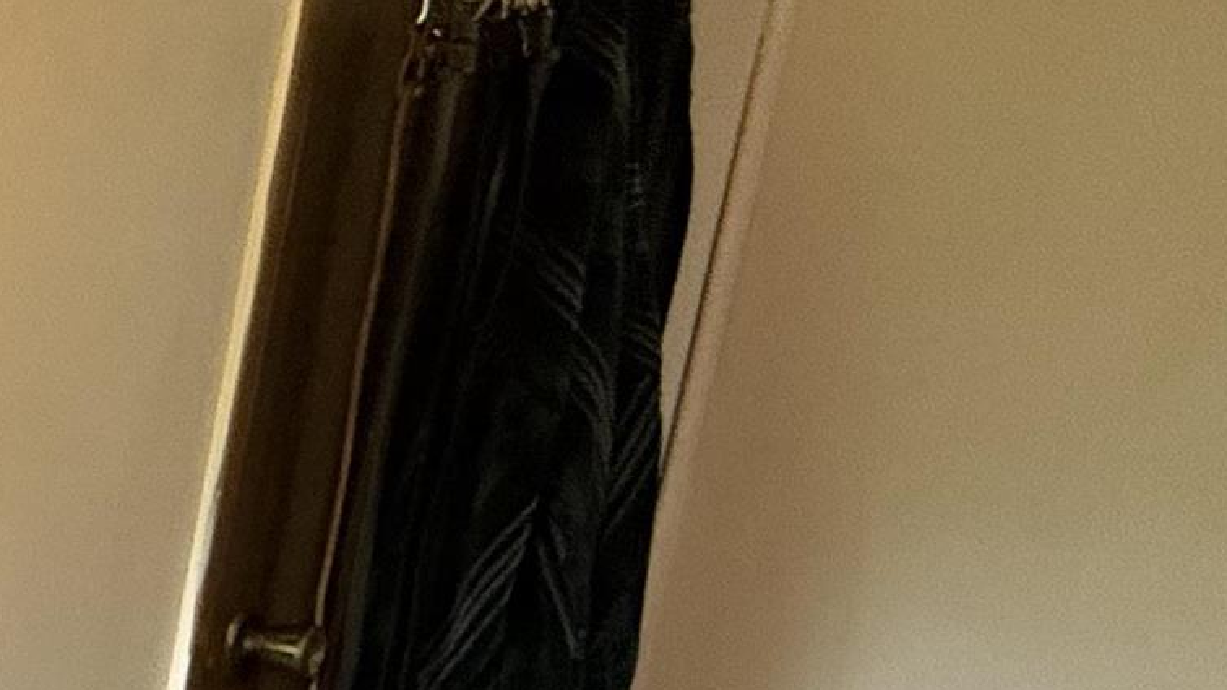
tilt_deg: -15.5
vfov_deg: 18.7
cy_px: 750
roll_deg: +0.6
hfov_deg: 20.0
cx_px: -1154
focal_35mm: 62
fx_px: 2017
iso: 200
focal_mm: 2.22
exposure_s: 1/60
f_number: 2.2
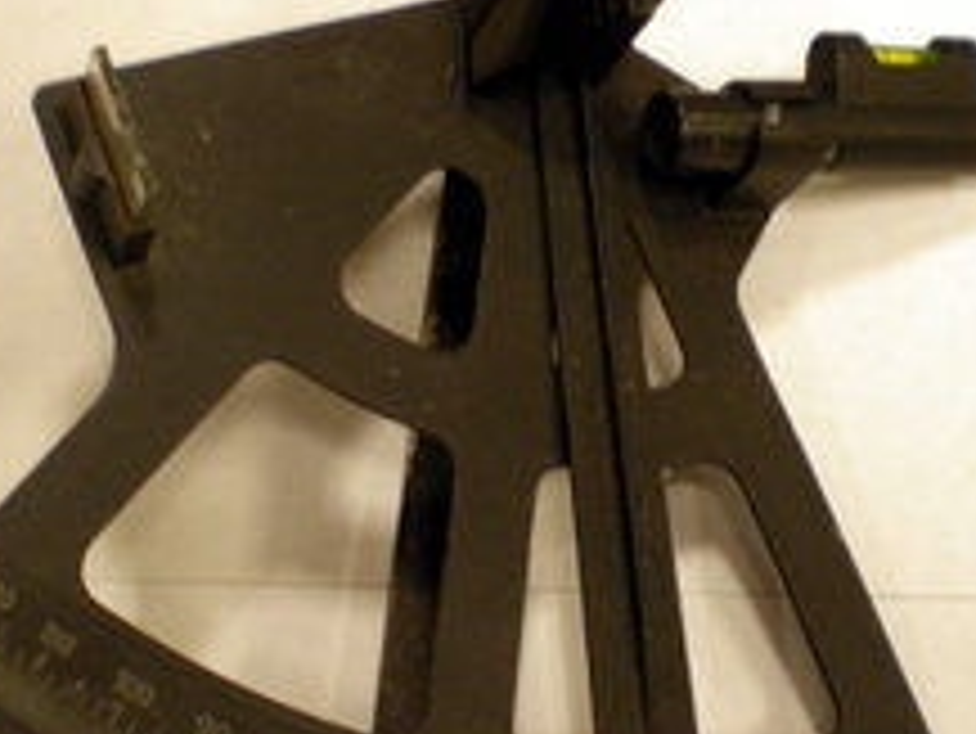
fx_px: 1975
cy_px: 414
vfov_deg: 21.0
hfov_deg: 27.8
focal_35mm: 70
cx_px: 472
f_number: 3.1
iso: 225
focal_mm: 6.3
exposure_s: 1/15
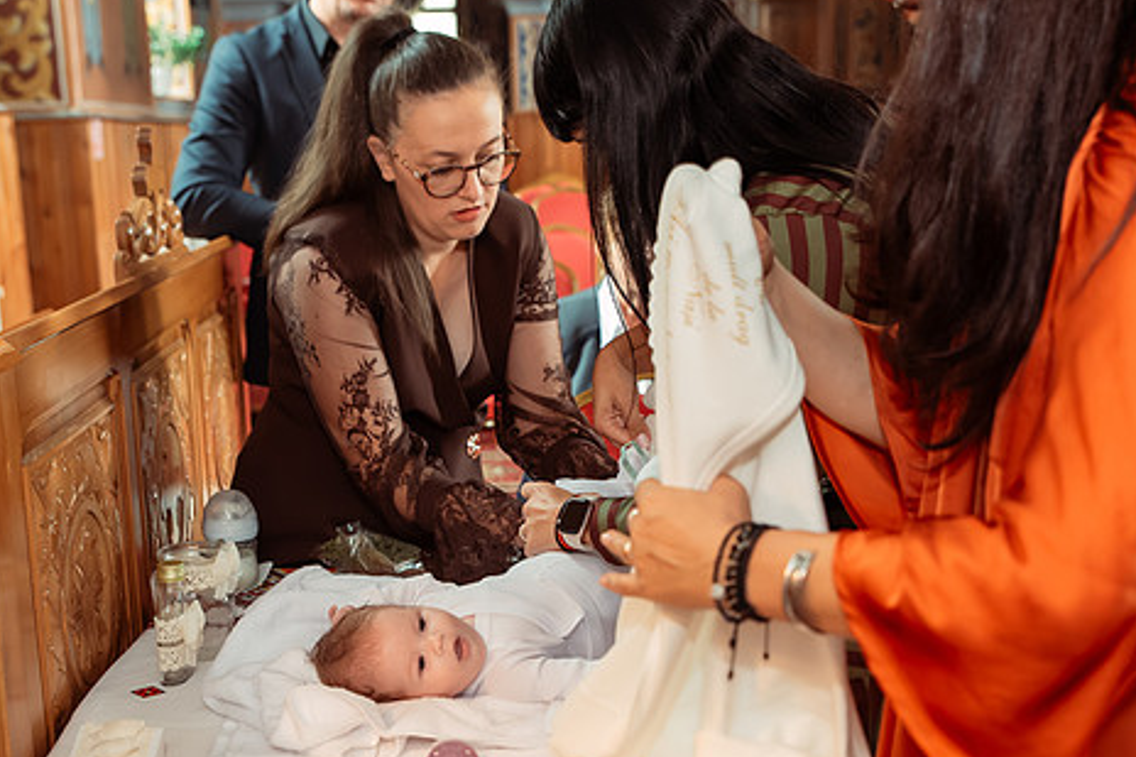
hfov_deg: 38.2
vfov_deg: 25.9
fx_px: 1640
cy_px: 444
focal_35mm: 52
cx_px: 510
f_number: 3.5
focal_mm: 35
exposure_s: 1/250
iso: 3200
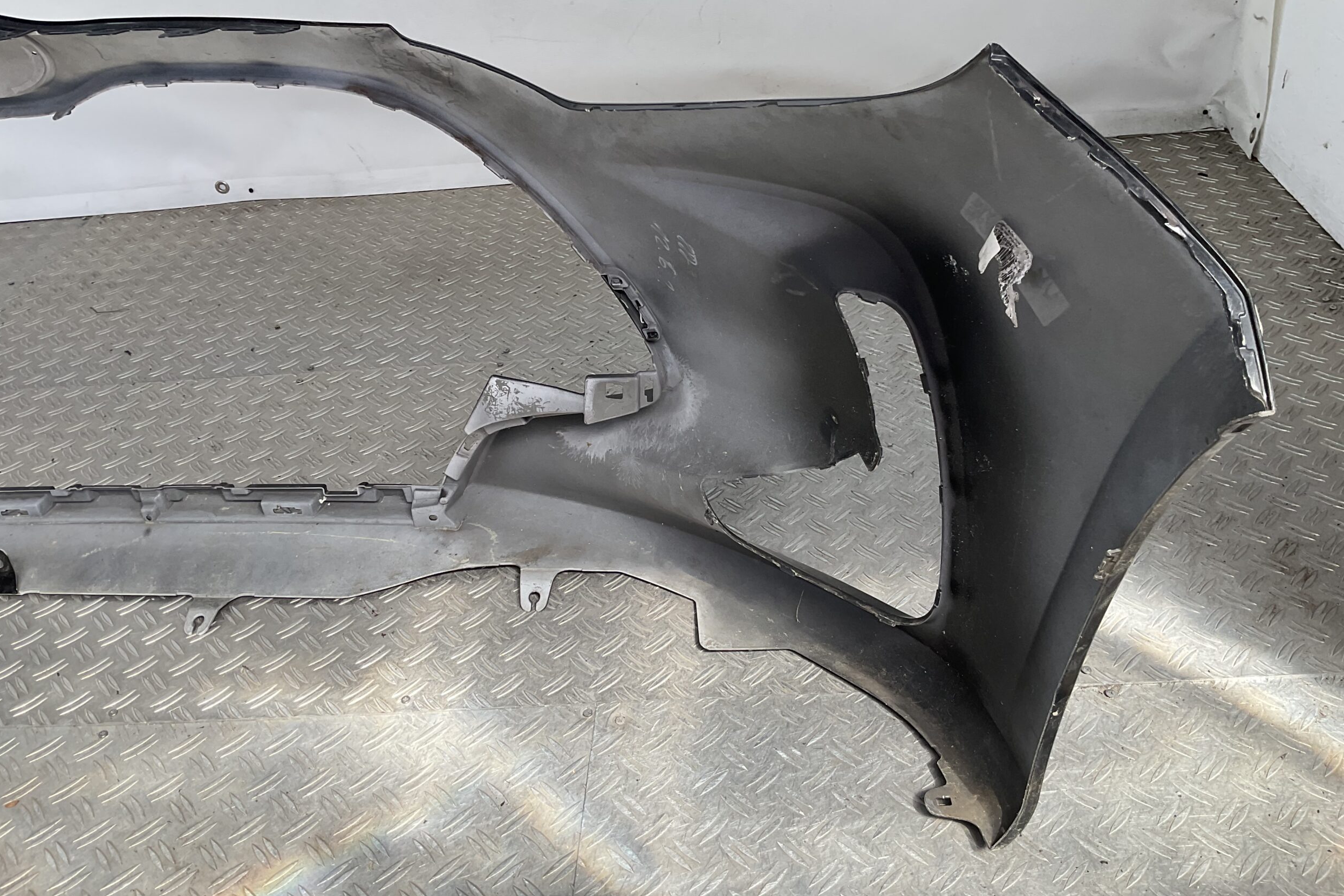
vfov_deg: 42.3
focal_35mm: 31
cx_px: 679
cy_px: 423
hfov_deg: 60.3
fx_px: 1157
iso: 16
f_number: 1.8
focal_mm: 3
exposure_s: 1/291
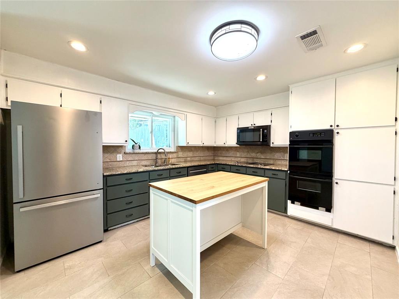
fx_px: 161
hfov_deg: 102.1
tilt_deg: -1.3
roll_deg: -0.2
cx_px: 200
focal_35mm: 14
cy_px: 150
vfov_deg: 85.7
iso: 200
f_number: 2.2
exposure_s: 1/120
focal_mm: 2.22
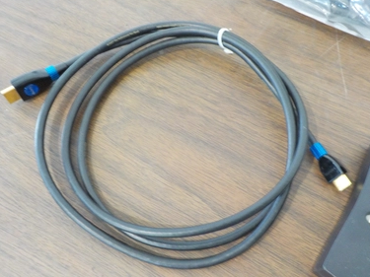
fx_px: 342
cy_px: 141
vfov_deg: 44.1
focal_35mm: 32
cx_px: 195
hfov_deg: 56.8
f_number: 3.3
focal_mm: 4.1
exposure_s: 1/15
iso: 400
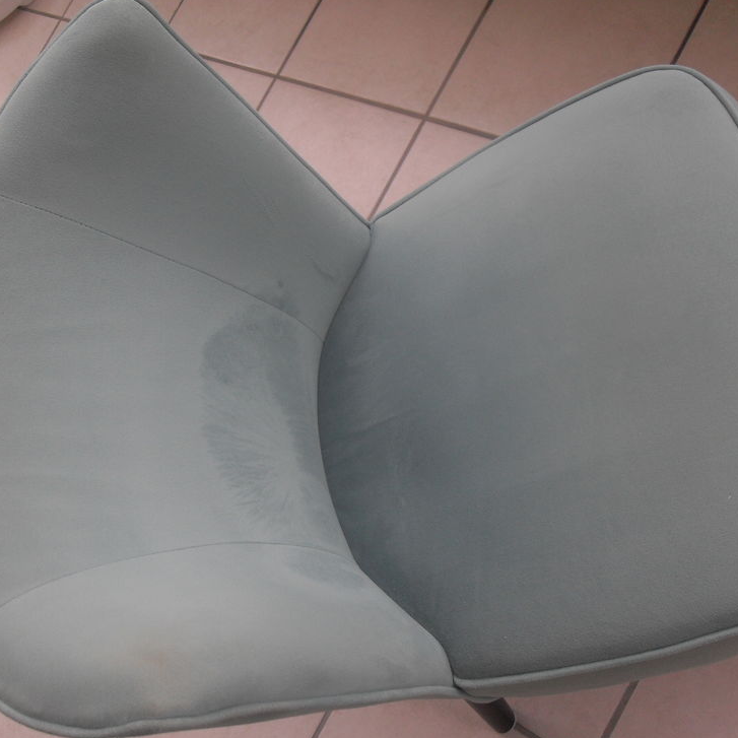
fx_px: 1085
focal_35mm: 45
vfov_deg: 37.6
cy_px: 366
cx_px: 422
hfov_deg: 37.5
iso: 80
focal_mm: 6.3
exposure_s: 1/180
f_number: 2.8
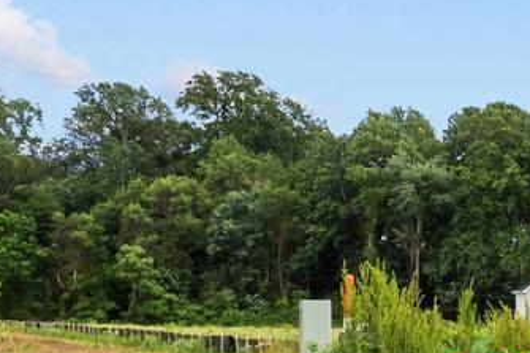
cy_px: 396
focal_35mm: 116
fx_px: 1707
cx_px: 1103
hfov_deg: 14.3
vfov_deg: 11.6
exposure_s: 1/500
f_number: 7.1
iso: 200
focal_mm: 18
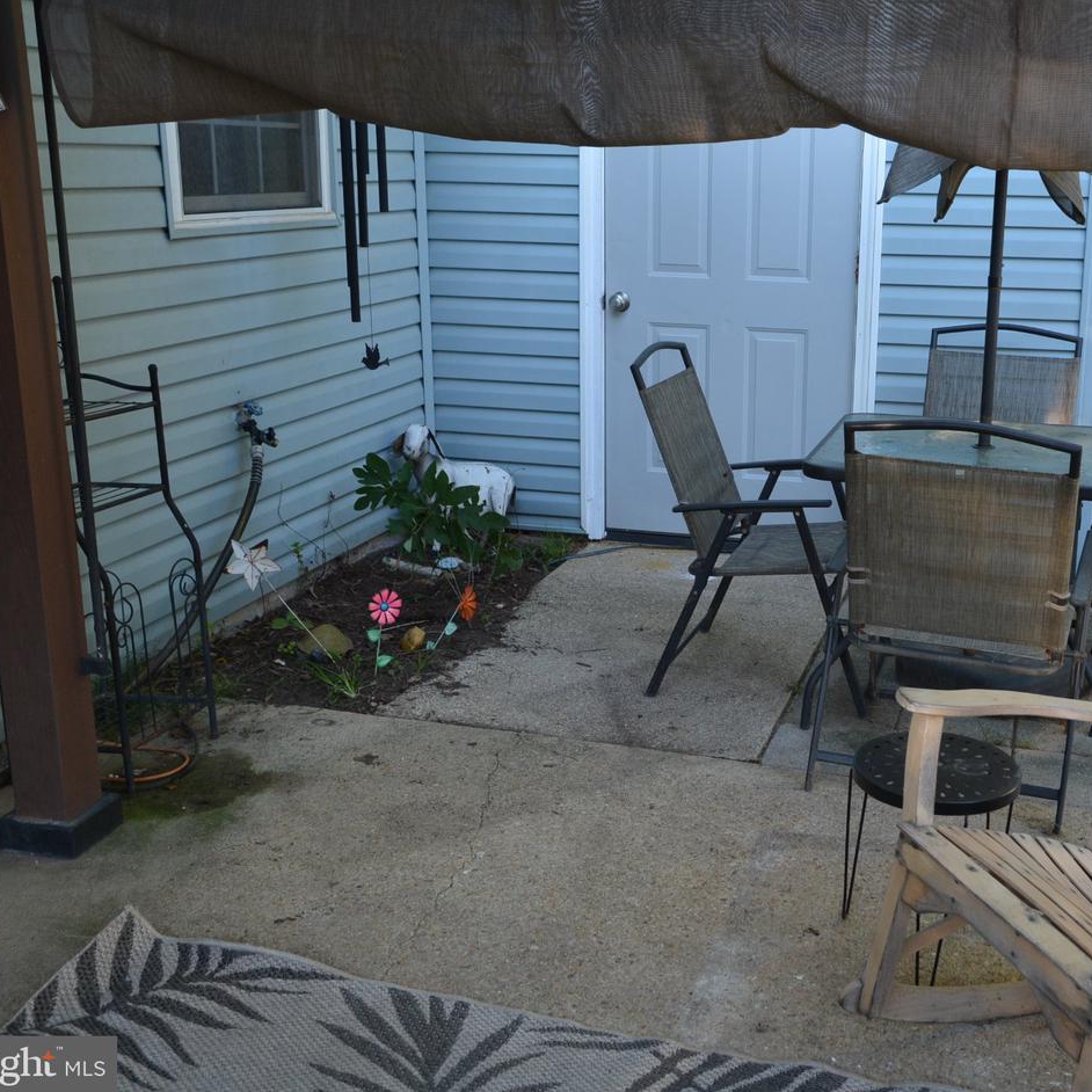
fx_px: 1392
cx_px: 771
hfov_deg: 42.0
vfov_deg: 42.8
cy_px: 538
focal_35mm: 39
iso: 400
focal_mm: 20
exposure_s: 1/125
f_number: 5.6
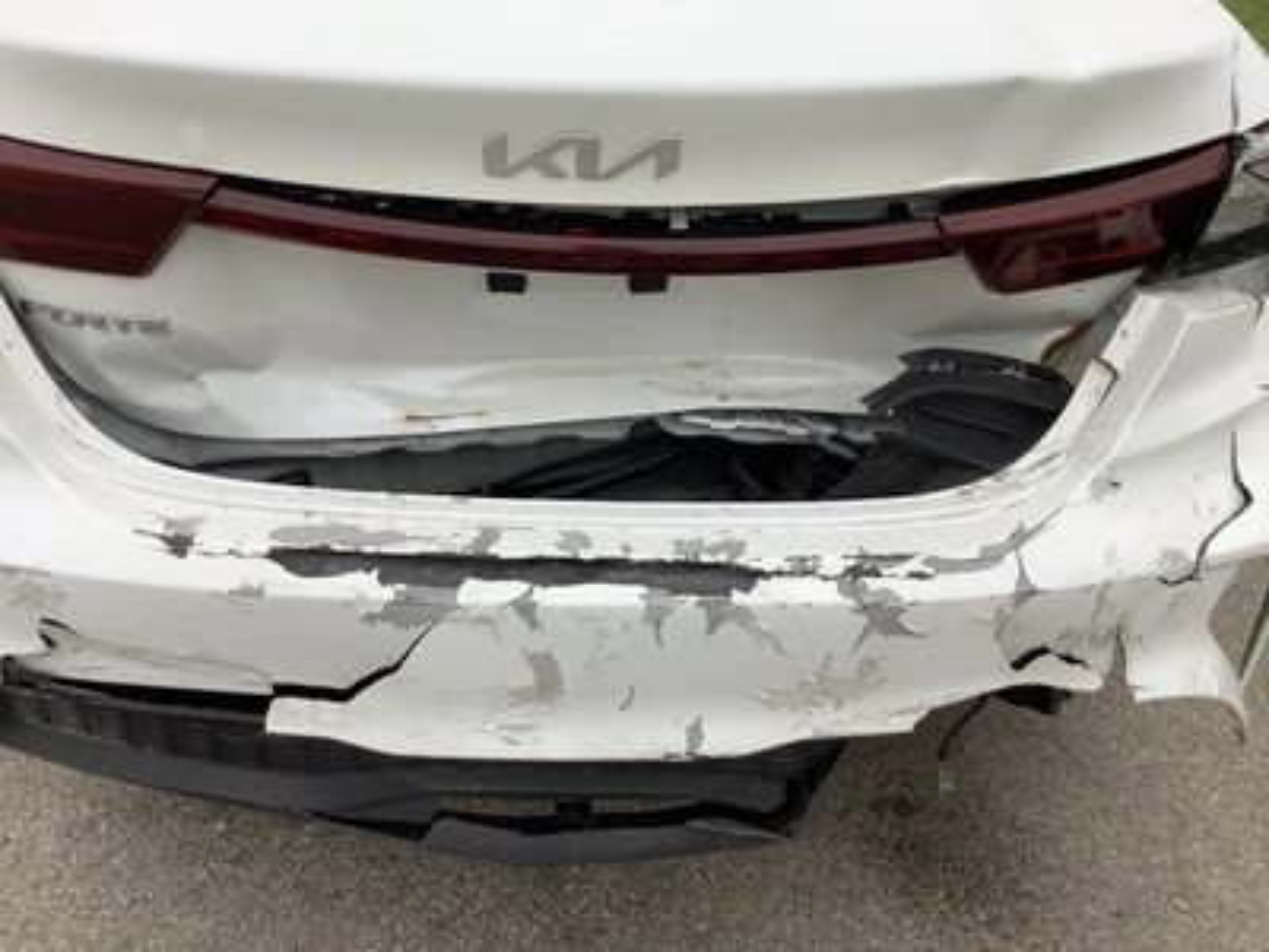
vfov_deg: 45.4
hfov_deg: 58.4
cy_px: 476
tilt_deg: -29.3
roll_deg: +0.4
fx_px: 1136
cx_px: 634
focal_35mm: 31
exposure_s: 1/213
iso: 25
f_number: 2.4
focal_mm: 3.3
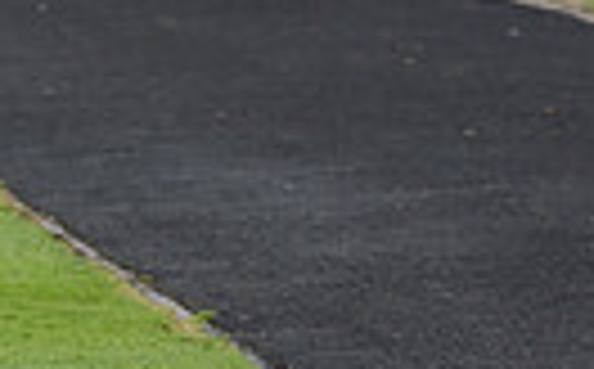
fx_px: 11232
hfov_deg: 3.0
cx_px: 1300
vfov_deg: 1.9
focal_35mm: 695
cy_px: -425
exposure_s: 1/400
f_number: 6.3
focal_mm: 155
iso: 1000
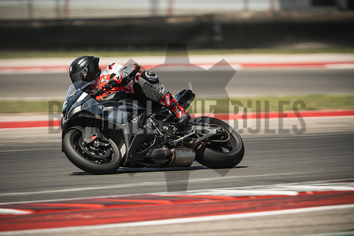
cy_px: 118
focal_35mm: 420
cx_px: 177
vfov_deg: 3.3
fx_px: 4131
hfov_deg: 4.9
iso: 500
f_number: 2.8
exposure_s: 1/320
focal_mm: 280
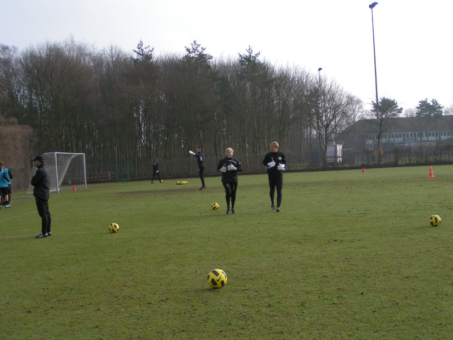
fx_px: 746
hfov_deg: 33.8
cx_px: 226
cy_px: 170
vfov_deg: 25.7
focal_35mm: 57
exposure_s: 1/800
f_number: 3.2
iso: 50
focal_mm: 8.7
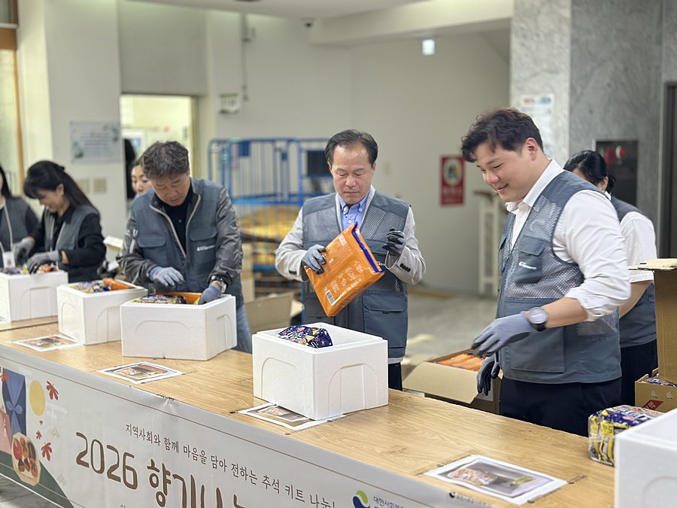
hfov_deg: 39.7
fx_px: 939
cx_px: 338
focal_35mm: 48
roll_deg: +0.0
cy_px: 254
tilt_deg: -7.3
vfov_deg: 30.3
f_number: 1.78
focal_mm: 6.86
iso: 125
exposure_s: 1/120
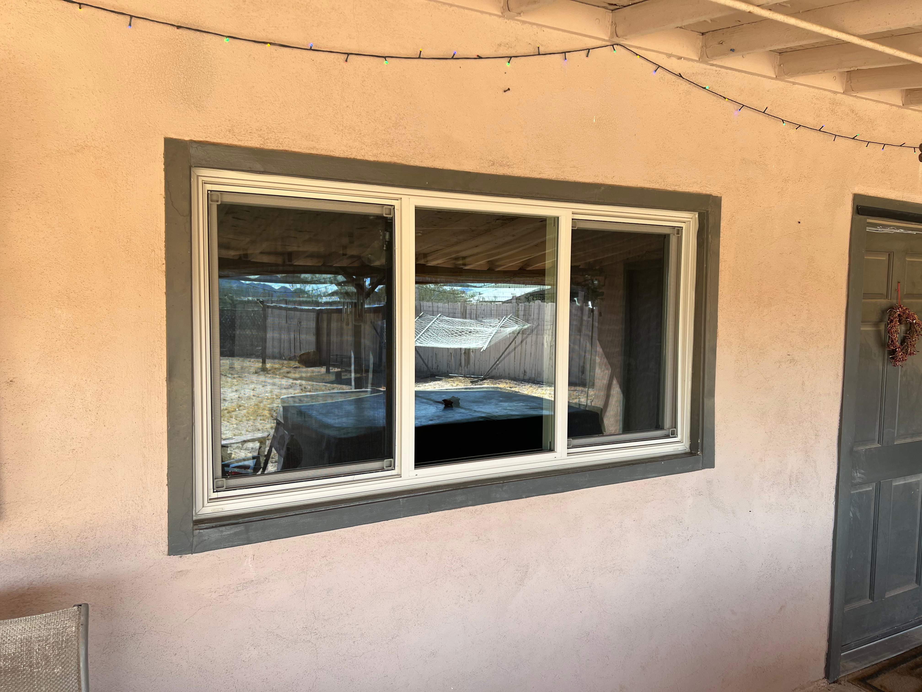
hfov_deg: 67.3
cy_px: 346
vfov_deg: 53.1
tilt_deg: -5.1
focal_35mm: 26
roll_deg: -1.9
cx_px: 461
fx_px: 693
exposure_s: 1/248
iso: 40
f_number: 1.5
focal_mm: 5.7
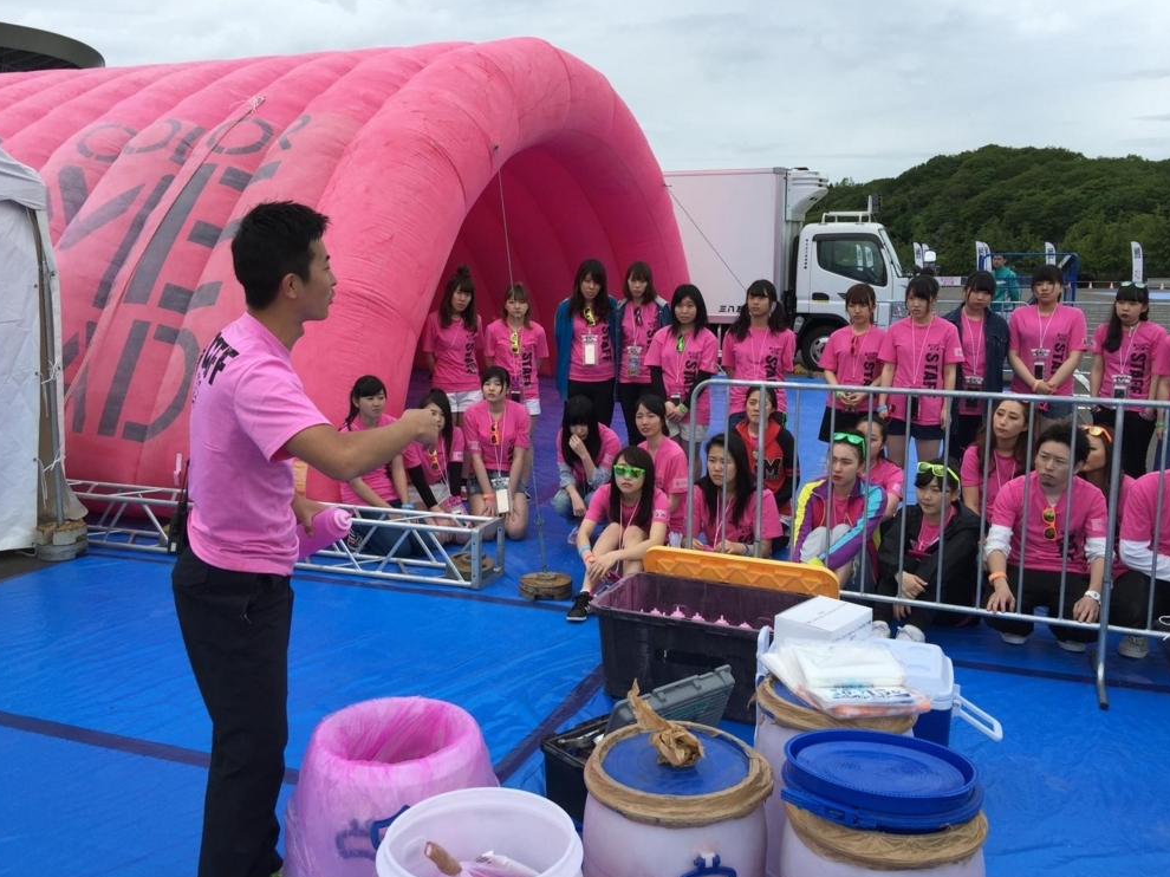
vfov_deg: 46.8
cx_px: 590
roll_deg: -1.2
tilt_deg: -8.4
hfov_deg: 60.0
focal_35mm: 30
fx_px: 1014
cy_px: 431
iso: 32
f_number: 2.2
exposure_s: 1/1319
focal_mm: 4.15
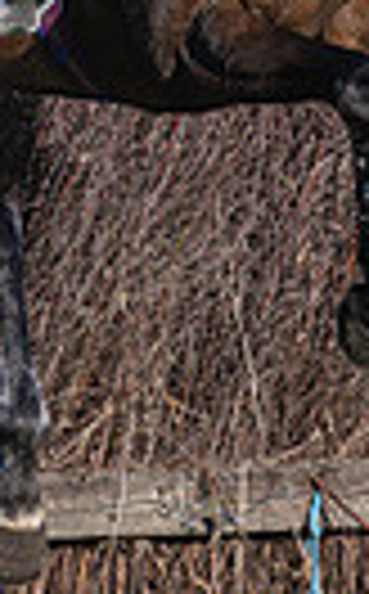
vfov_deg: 3.5
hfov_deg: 2.2
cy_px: 49
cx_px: 249
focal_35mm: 604
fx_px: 9761
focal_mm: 77
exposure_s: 1/2500
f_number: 4
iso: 200
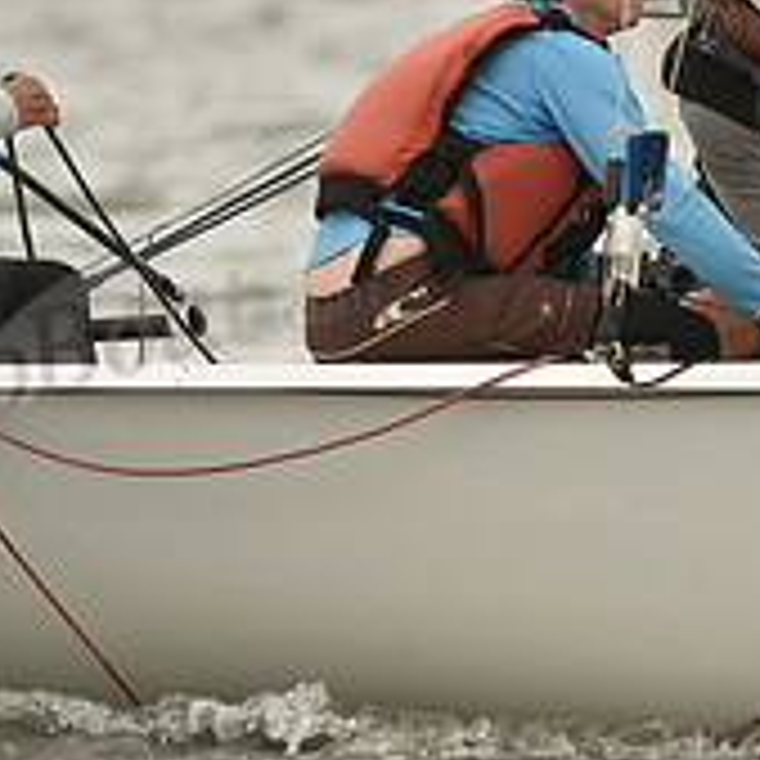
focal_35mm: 960
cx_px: 616
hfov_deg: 1.8
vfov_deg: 1.8
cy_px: 61
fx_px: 23846
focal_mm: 330
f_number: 5
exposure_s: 1/1250
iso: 400
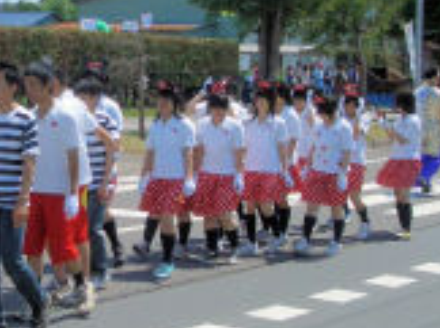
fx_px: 1358
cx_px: 49
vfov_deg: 13.8
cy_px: 94
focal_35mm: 107
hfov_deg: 18.1
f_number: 4.6
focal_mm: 6.8
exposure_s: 1/800
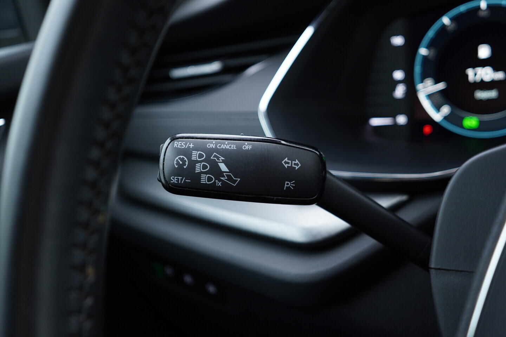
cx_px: 253
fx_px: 506
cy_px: 168
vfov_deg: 36.9
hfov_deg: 53.1
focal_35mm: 36
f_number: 2.8
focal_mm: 24
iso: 250
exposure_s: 1/40
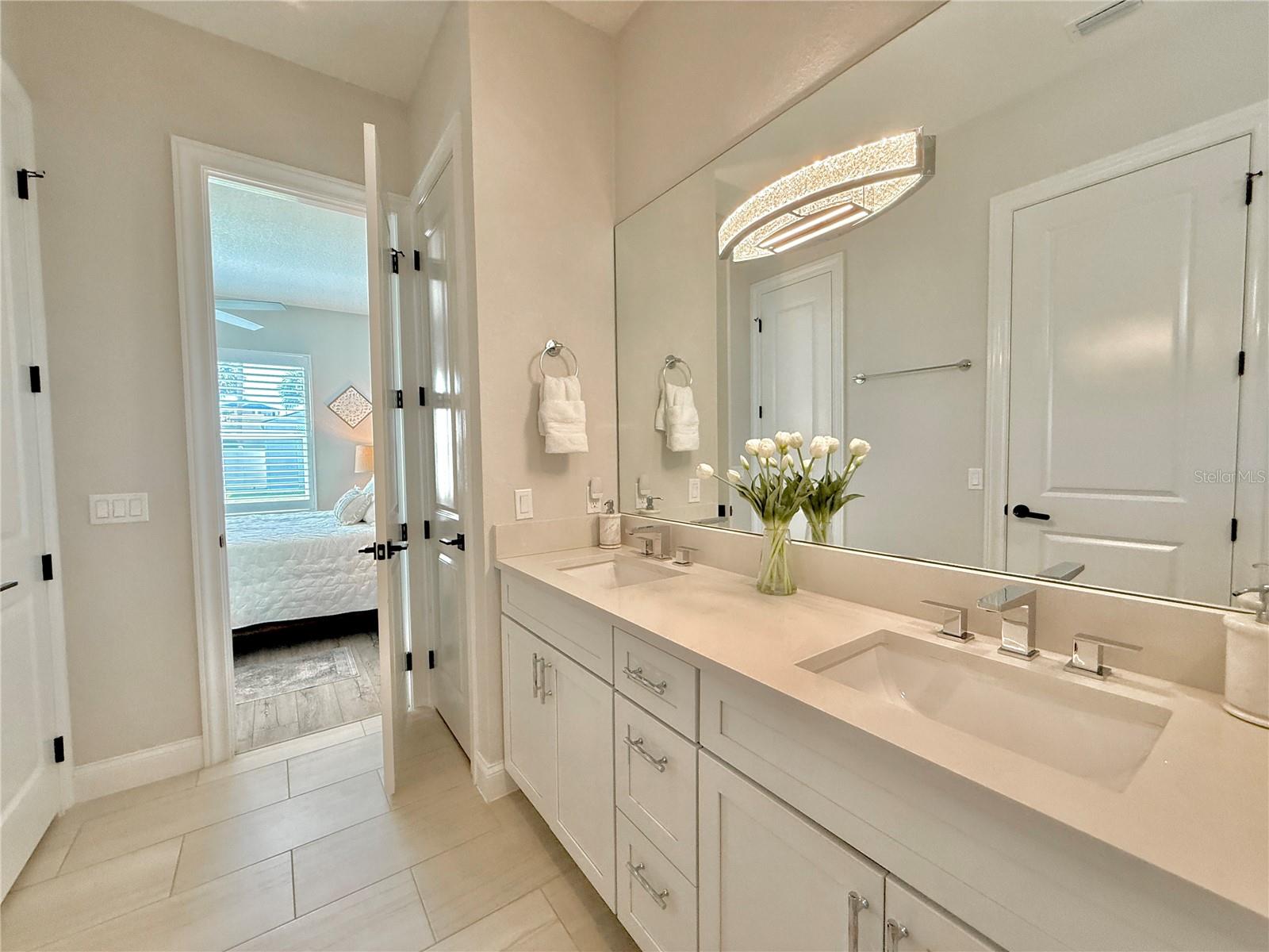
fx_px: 513
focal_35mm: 14
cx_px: 634
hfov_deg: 102.1
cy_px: 476
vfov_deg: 85.7
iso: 250
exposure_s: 1/120
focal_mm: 2.22
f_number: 2.2
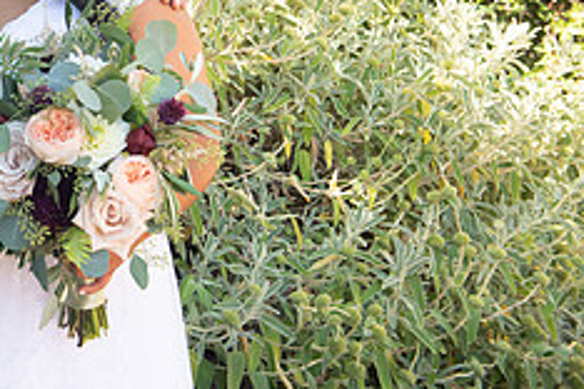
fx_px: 1606
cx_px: -105
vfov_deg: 13.5
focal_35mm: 99
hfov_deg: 19.5
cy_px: -49
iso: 640
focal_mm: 40
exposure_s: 1/320
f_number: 4.5
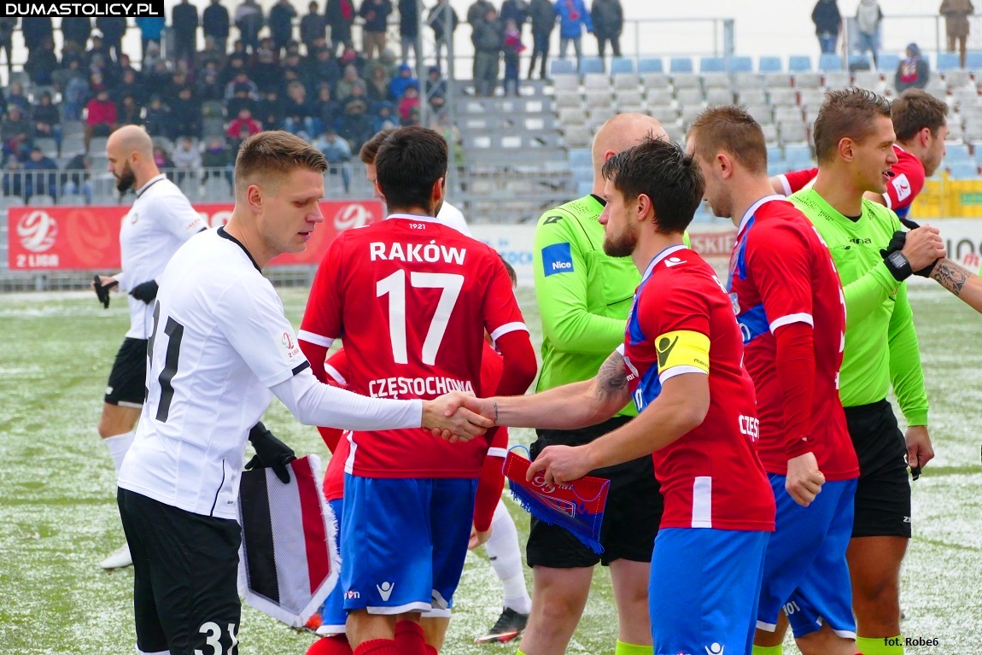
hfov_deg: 10.8
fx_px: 5210
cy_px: 328
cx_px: 491
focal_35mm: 191
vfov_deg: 7.2
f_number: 4
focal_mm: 69.6
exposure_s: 1/500
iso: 800
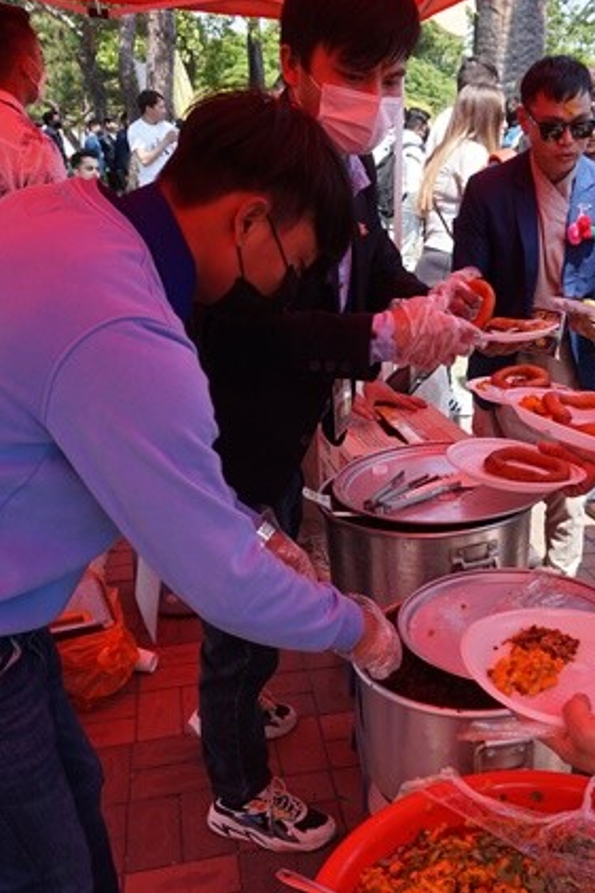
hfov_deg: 35.0
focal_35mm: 37
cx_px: 454
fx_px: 918
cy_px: 531
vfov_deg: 51.6
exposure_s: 1/200
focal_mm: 16
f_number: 5
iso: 100
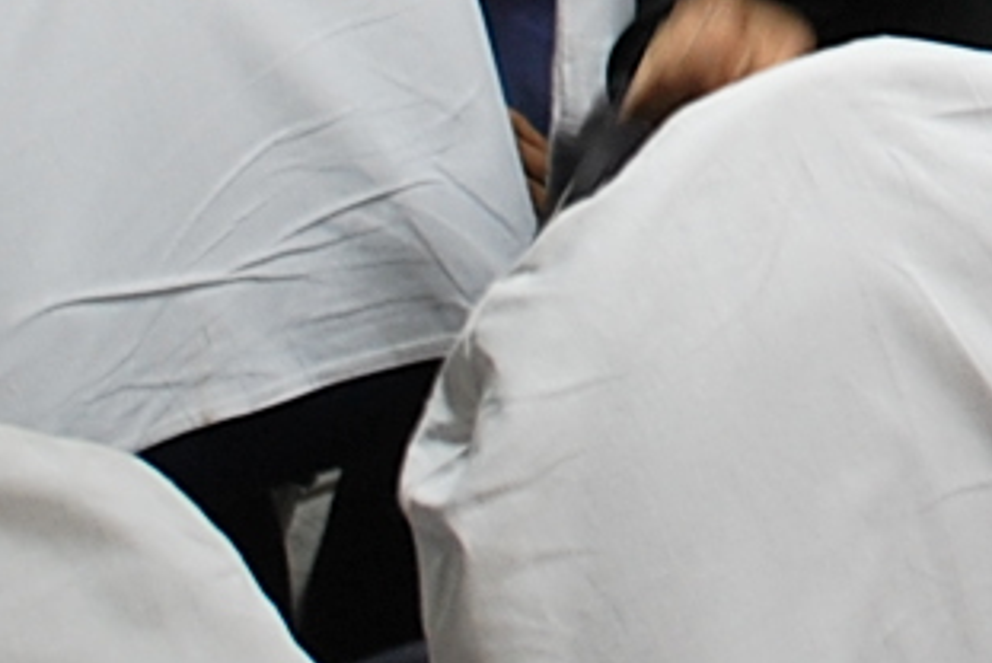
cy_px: -580
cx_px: 1470
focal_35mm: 187
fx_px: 5158
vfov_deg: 7.1
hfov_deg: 10.6
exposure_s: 1/10
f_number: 5.6
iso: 200
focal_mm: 20
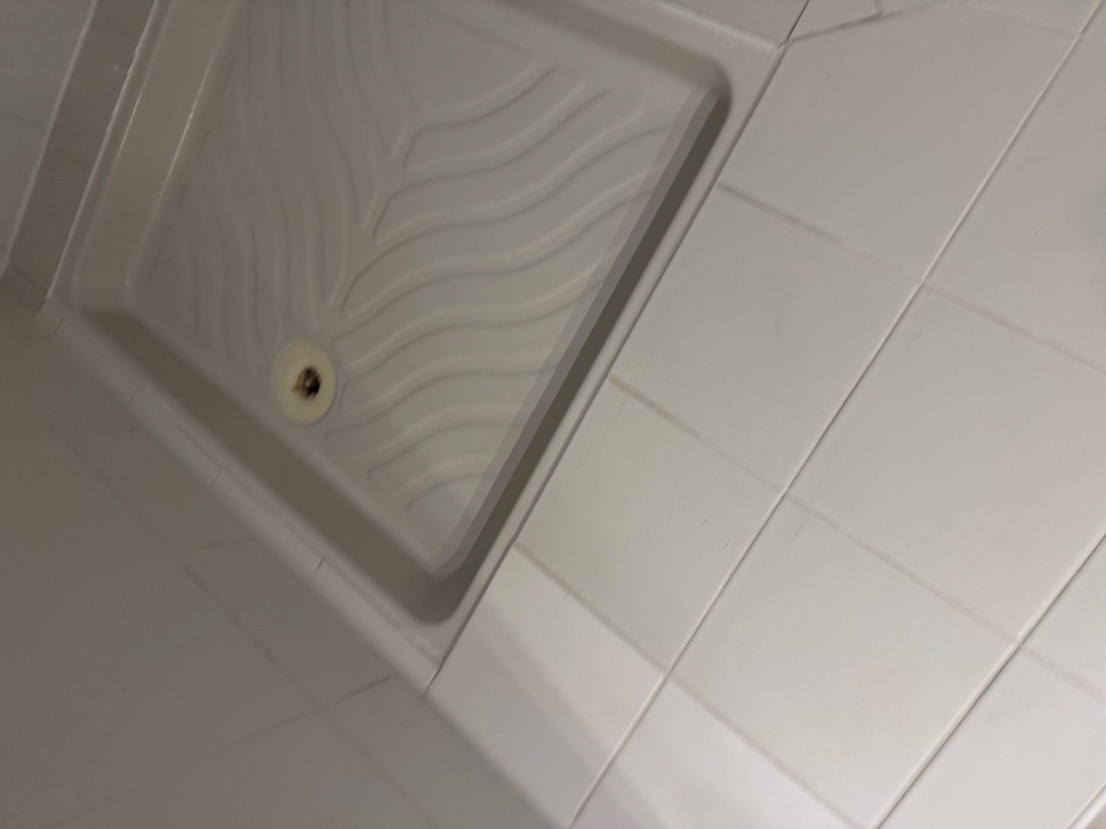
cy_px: 414
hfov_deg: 71.6
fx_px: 767
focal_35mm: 24
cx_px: 553
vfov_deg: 56.8
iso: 125
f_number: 1.78
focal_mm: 6.76
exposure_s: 1/100
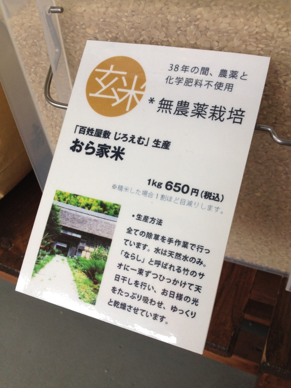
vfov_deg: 52.6
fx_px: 392
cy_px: 194
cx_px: 146
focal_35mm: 35
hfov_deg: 40.7
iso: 80
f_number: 2.4
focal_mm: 4.28
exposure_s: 1/120
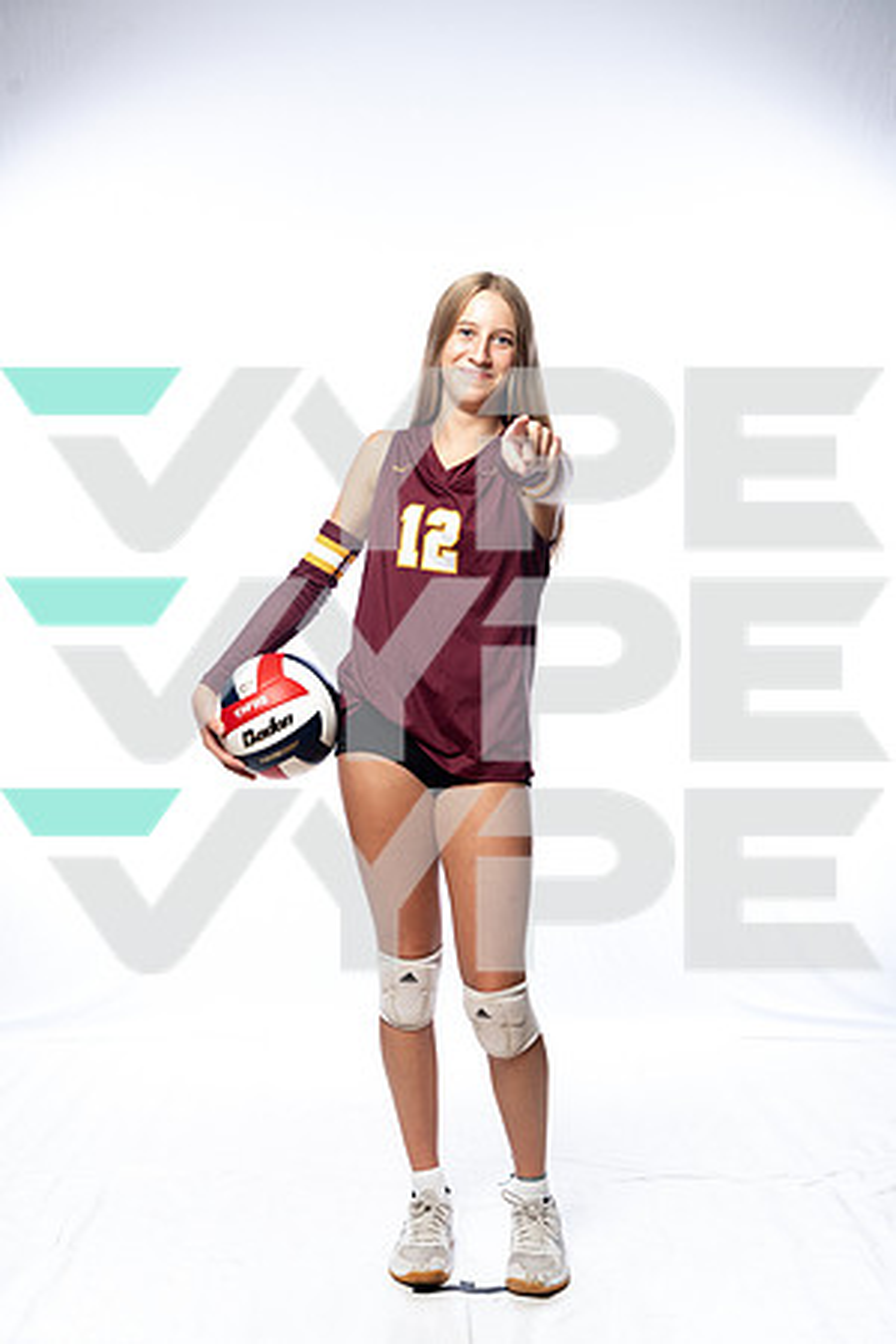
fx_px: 1829
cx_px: 448
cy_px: 672
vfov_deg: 40.3
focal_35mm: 49
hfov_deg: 27.5
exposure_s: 1/250
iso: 640
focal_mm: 49
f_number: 5.6
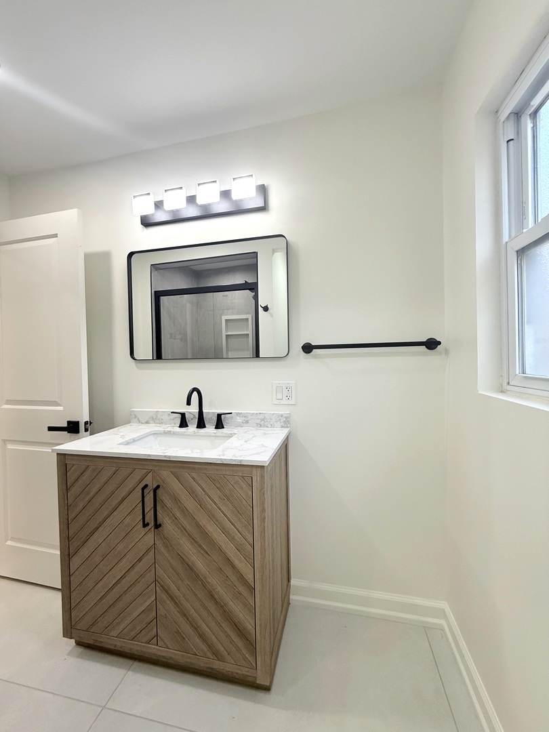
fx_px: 296
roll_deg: +1.2
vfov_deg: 102.1
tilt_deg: -0.3
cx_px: 274
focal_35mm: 14
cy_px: 366
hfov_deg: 85.7
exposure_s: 1/120
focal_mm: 2.22
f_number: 2.2
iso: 100
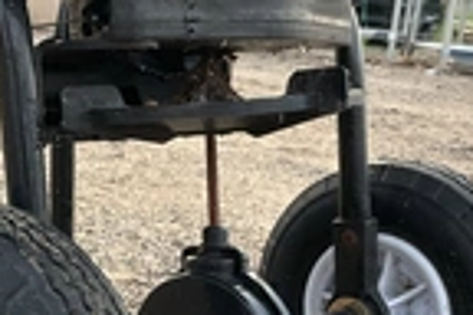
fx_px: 1104
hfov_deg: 24.1
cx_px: 151
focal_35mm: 84
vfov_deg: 16.0
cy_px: 305
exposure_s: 1/96
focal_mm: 3
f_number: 1.8
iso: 64
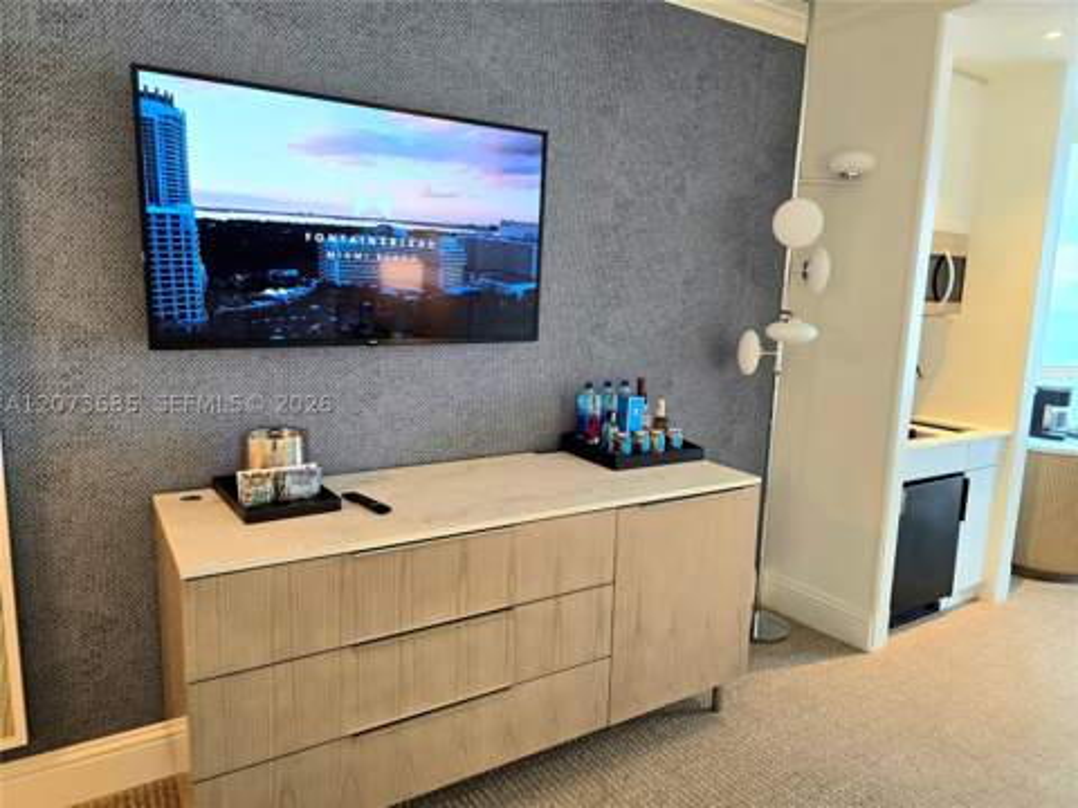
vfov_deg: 58.9
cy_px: 404
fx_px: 716
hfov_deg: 73.9
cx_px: 539
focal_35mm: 23
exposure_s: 1/60.2
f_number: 1.7
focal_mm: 6.3
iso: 125
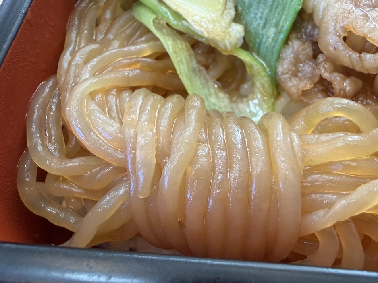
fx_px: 349
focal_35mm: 32
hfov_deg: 56.6
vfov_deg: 44.1
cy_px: 139
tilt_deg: -61.2
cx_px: 214
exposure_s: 1/121
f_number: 2.2
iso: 160
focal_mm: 2.22
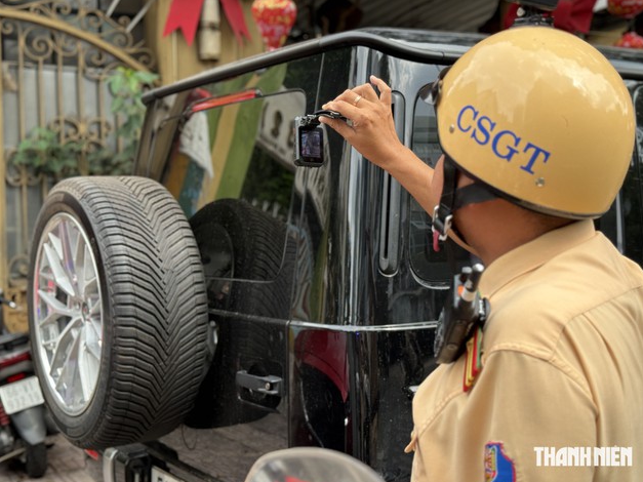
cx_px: 327
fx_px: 910
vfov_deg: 29.7
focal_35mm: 49
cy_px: 243
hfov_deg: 38.9
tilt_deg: +1.2
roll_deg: +0.1
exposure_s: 1/490
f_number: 1.78
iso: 80
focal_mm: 6.76
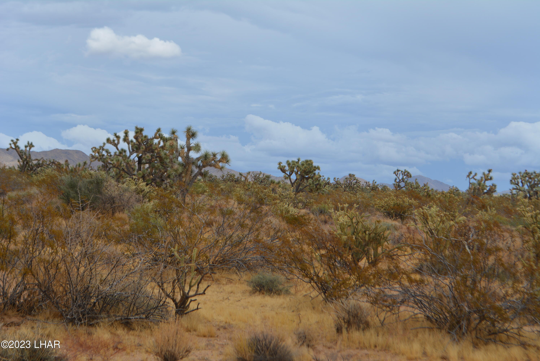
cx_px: 270
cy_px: 180
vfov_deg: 16.6
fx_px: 1238
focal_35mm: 82
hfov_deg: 24.6
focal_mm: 55
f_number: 8
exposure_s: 1/250
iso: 100
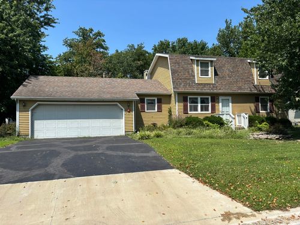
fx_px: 225
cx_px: 150
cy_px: 112
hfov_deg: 67.3
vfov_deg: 53.1
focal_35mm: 26
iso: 50
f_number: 1.6
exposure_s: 1/3021
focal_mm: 5.96
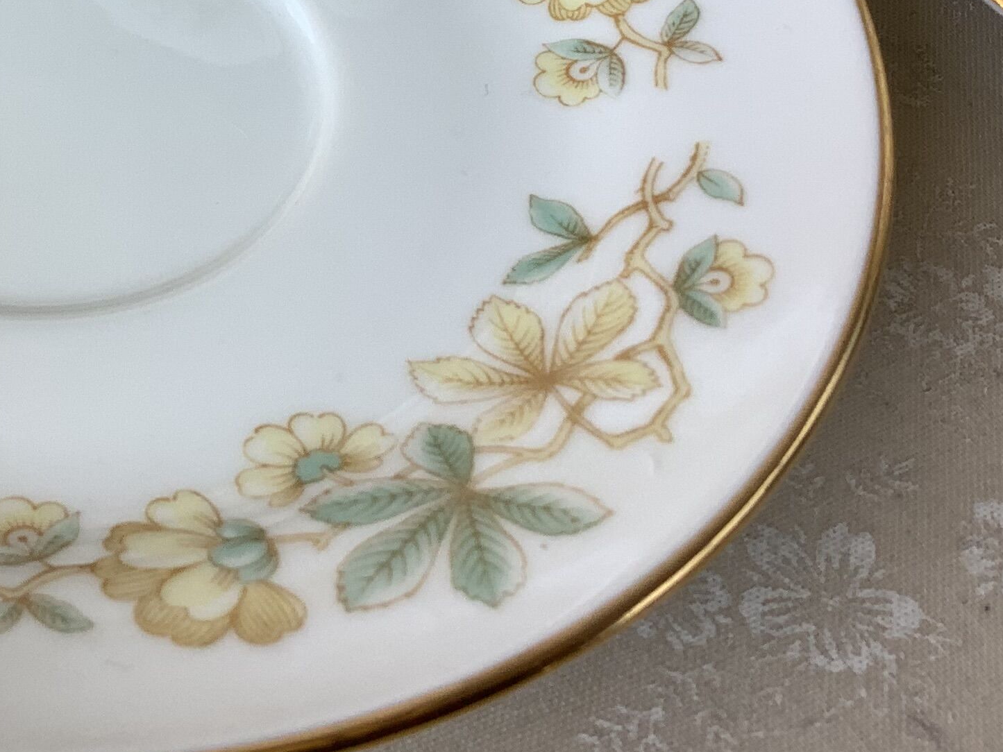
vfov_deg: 20.5
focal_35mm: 70
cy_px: 34
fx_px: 2028
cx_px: 39
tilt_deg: -43.1
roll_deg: +2.2
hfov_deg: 26.5
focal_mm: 3.3
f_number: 2.4
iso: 25
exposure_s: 1/139
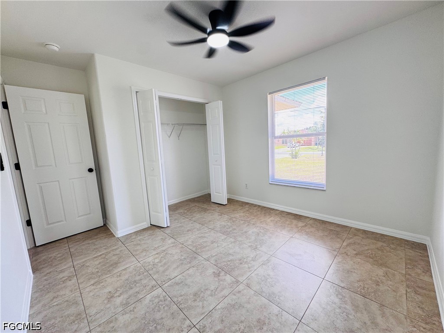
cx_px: 222
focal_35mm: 14
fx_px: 180
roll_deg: +3.1
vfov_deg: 85.7
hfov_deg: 102.1
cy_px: 166
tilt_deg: -7.3
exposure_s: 1/99
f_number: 2.2
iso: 100
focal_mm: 2.22
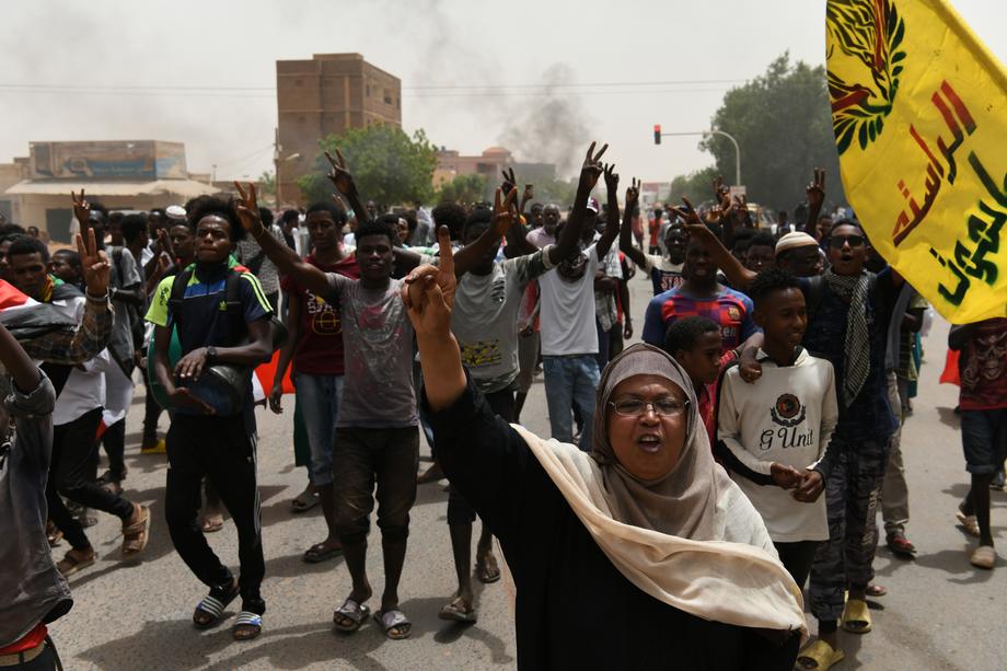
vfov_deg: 35.0
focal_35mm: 38
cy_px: 336
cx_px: 504
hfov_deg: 50.7
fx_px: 1063
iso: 500
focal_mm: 38
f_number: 7.1
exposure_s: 1/2000
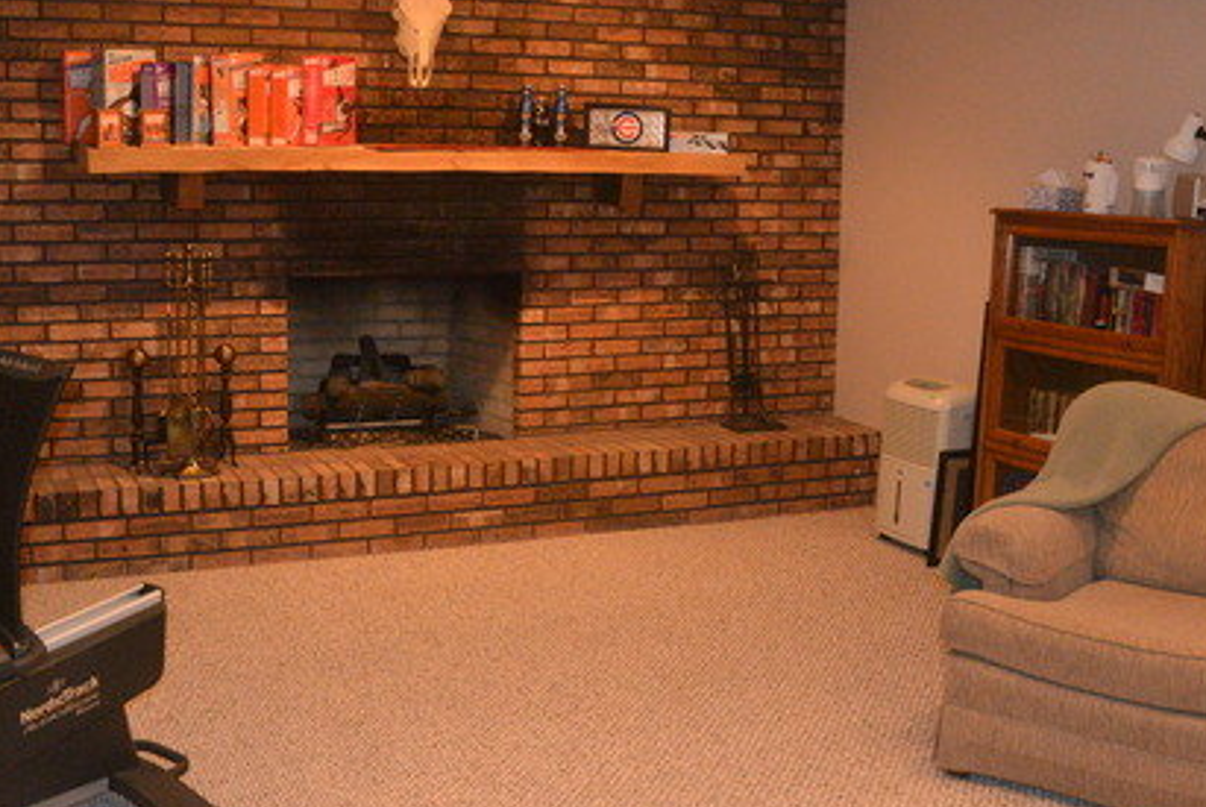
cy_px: 301
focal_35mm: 42
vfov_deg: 31.8
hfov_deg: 46.3
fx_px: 1408
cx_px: 628
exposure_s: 1/60
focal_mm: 18
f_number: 3.5
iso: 3200
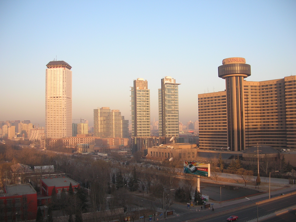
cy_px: 111
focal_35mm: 35
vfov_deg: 40.6
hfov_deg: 52.7
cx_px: 148
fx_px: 299
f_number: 2.8
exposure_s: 1/247
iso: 50
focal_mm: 5.8
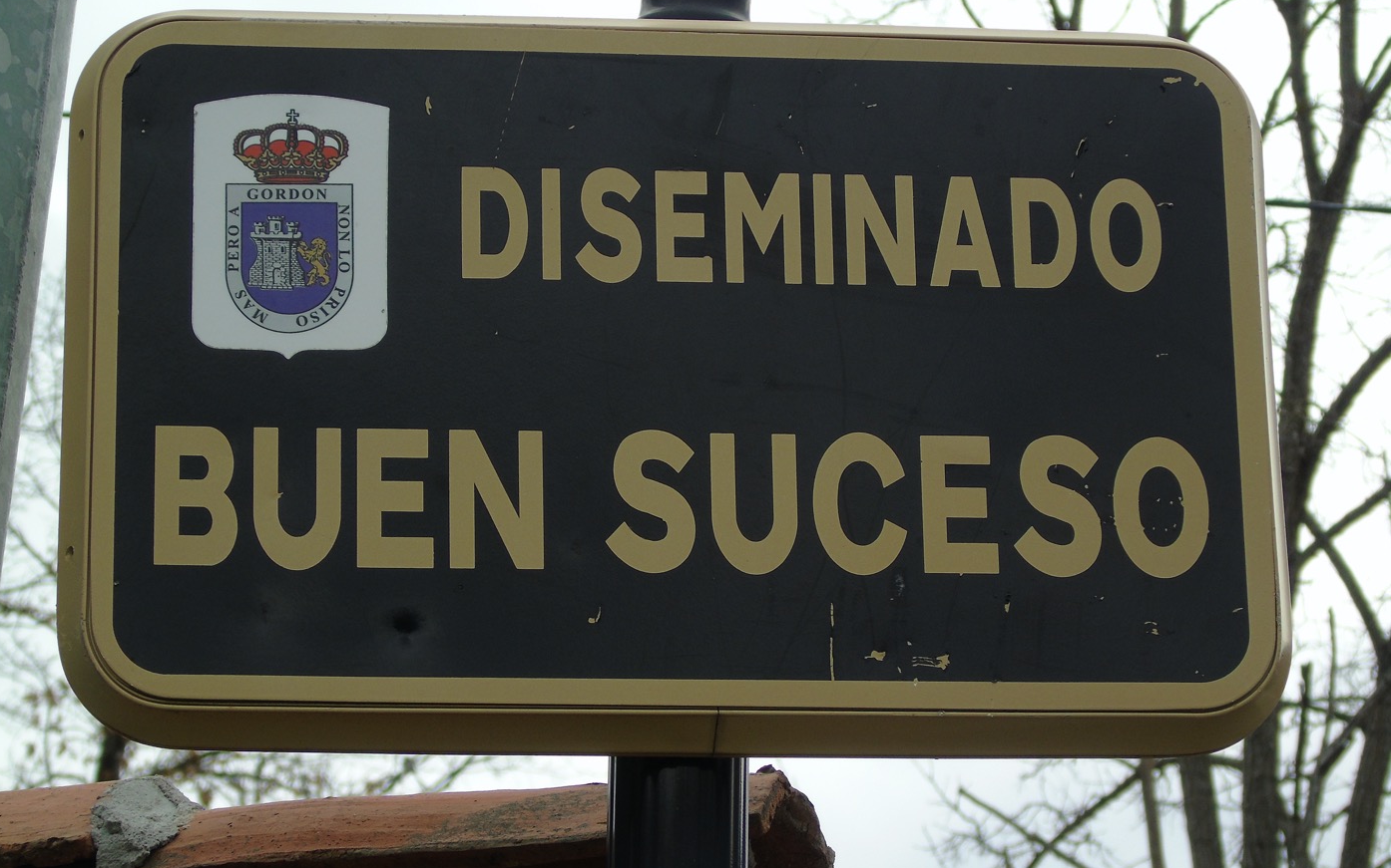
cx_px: 694
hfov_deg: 18.1
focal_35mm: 115
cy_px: 425
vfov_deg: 11.4
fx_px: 4359
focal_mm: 19
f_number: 4.4
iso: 80
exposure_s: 1/320
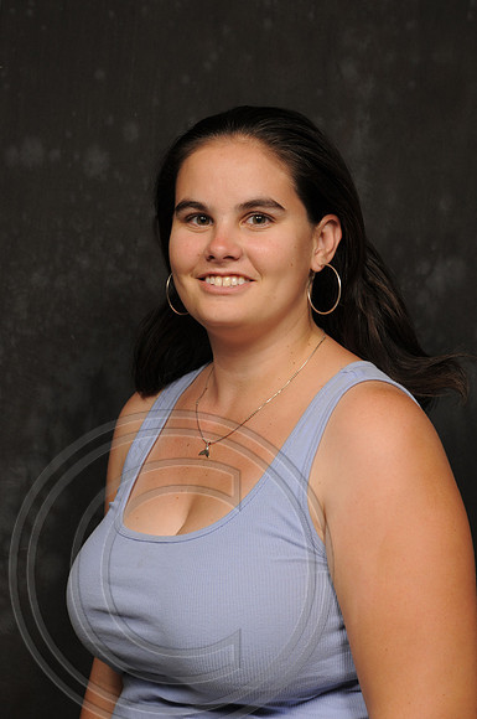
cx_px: 238
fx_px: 1973
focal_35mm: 99
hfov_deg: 13.8
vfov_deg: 20.6
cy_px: 360
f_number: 7.1
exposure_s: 1/100
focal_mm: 66
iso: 200
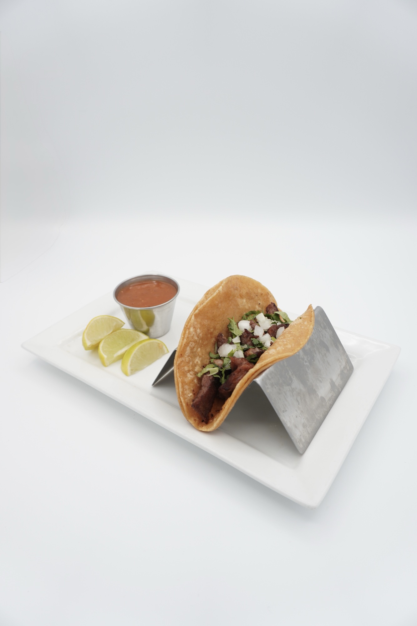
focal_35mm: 24
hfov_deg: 53.1
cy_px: 313
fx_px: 417
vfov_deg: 73.7
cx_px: 208
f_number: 4.5
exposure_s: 1/125
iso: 100
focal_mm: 16
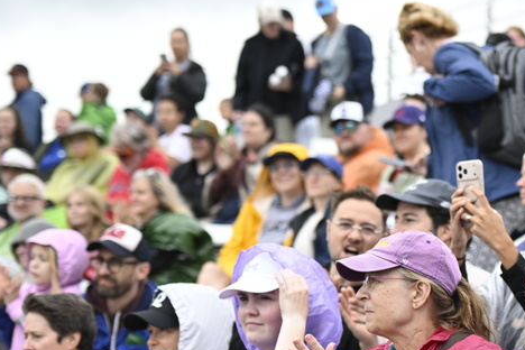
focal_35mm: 153
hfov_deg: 13.3
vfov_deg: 9.0
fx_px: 2231
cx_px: 495
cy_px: 260
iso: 500
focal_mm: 70
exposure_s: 1/1250
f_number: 2.8
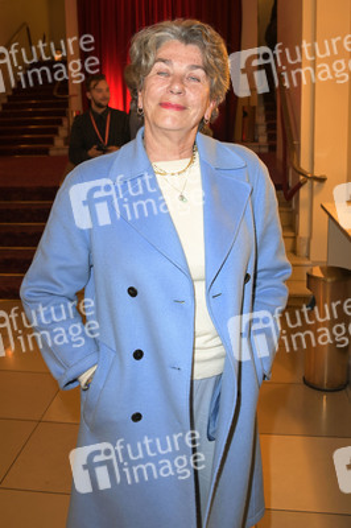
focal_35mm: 32
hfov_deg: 41.0
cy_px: 264
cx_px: 176
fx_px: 469
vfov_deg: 58.8
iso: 3200
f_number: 5.6
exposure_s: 1/60
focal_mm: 32
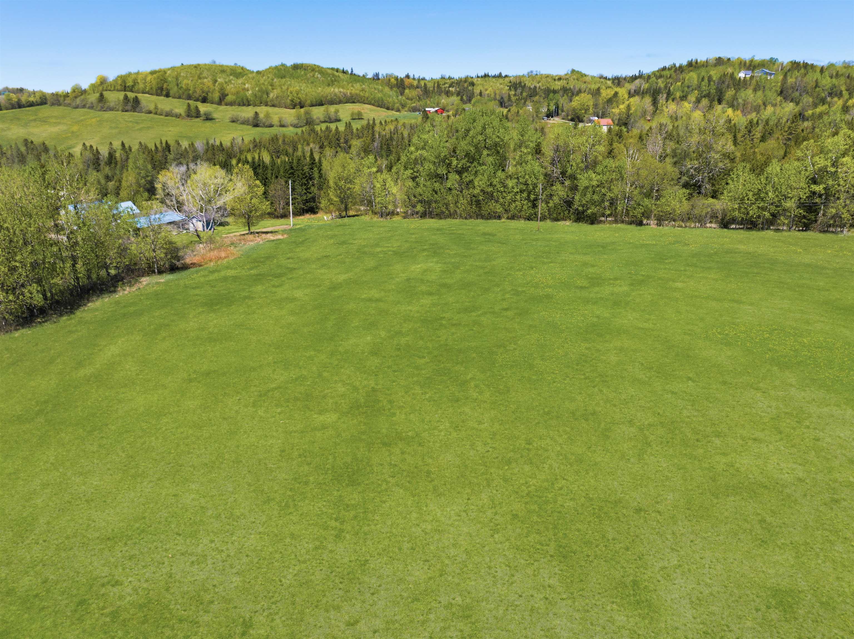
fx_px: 592
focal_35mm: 24
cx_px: 427
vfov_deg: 56.8
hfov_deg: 71.6
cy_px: 320
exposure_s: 1/1250
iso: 100
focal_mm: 12.3
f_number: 2.8
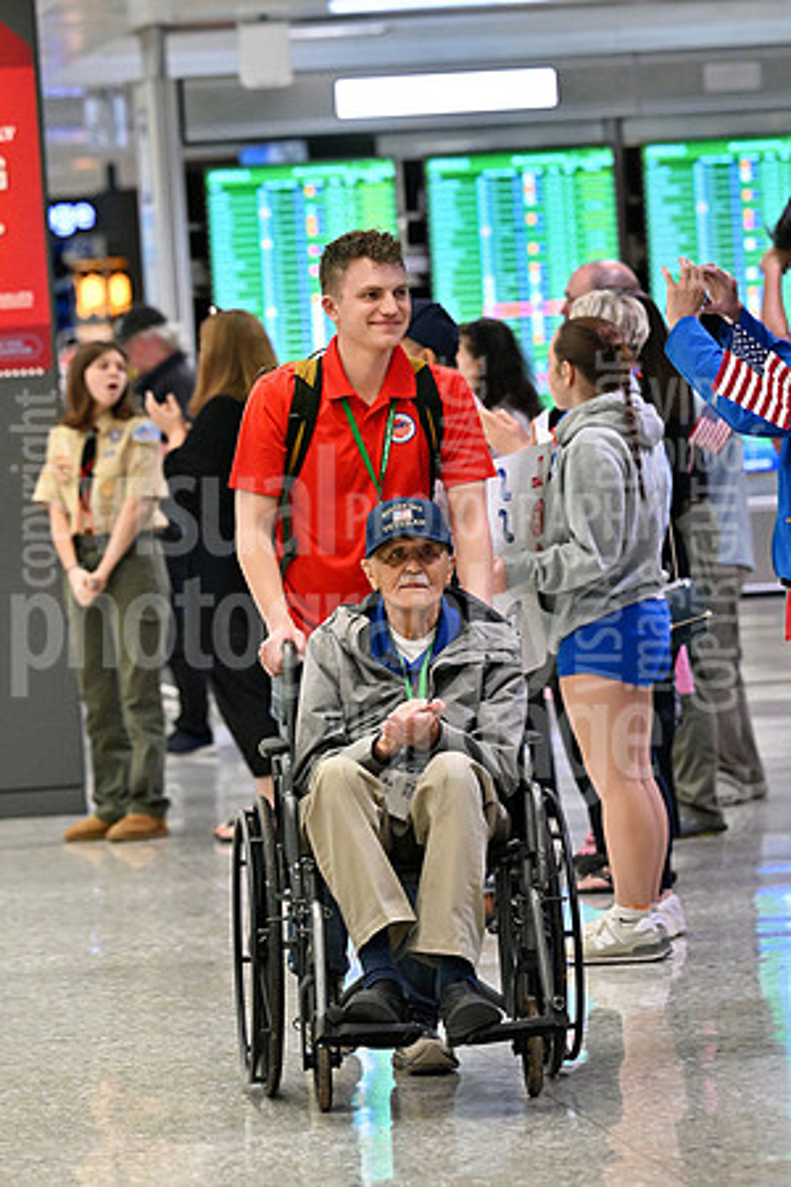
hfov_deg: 6.3
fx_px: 7151
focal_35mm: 217
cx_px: 396
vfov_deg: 9.5
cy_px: 594
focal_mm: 145
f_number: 4
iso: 4500
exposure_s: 1/250
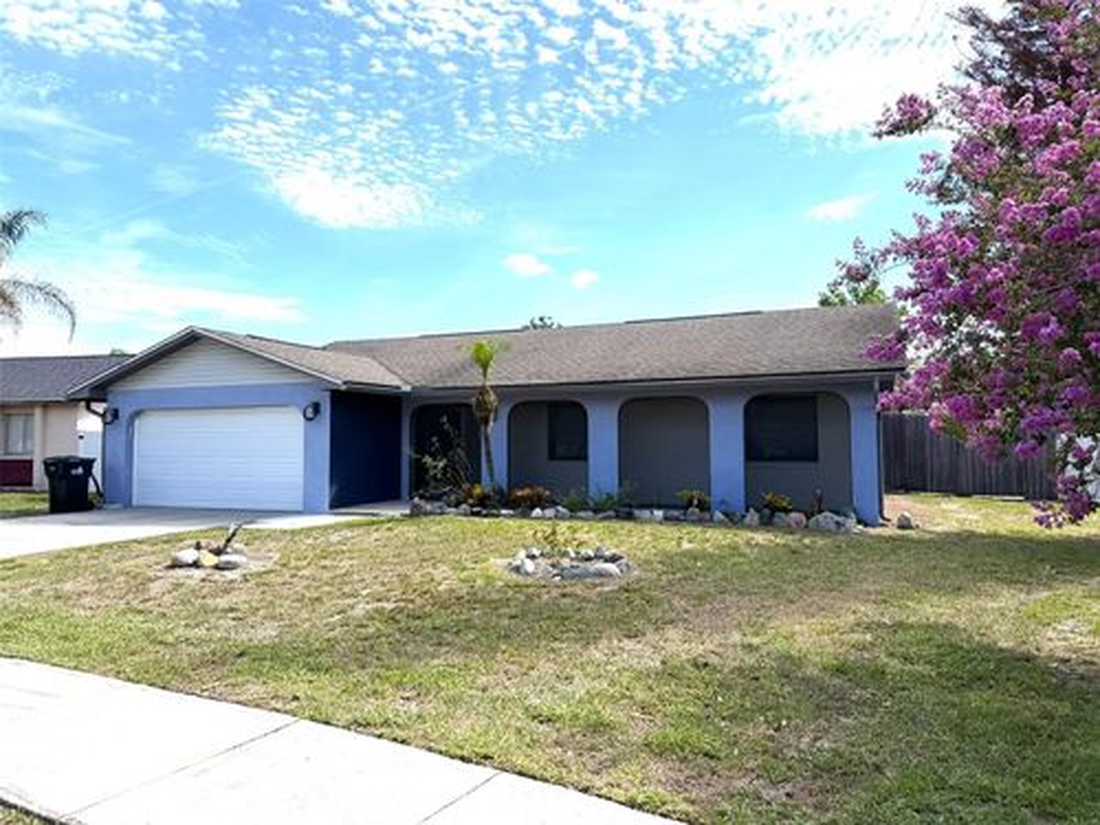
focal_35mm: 24
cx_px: 550
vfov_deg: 56.8
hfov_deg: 71.6
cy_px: 412
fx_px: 763
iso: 80
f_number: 1.78
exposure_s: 1/4167
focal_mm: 6.76
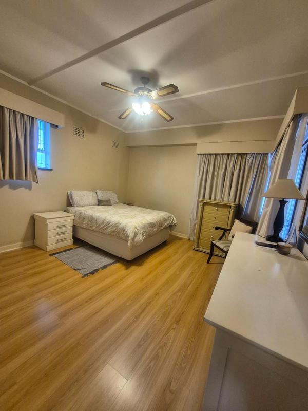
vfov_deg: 106.2
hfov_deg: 89.9
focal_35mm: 13
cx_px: 154
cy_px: 206
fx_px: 154
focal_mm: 1.74
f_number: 2.2
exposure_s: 1/50
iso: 400
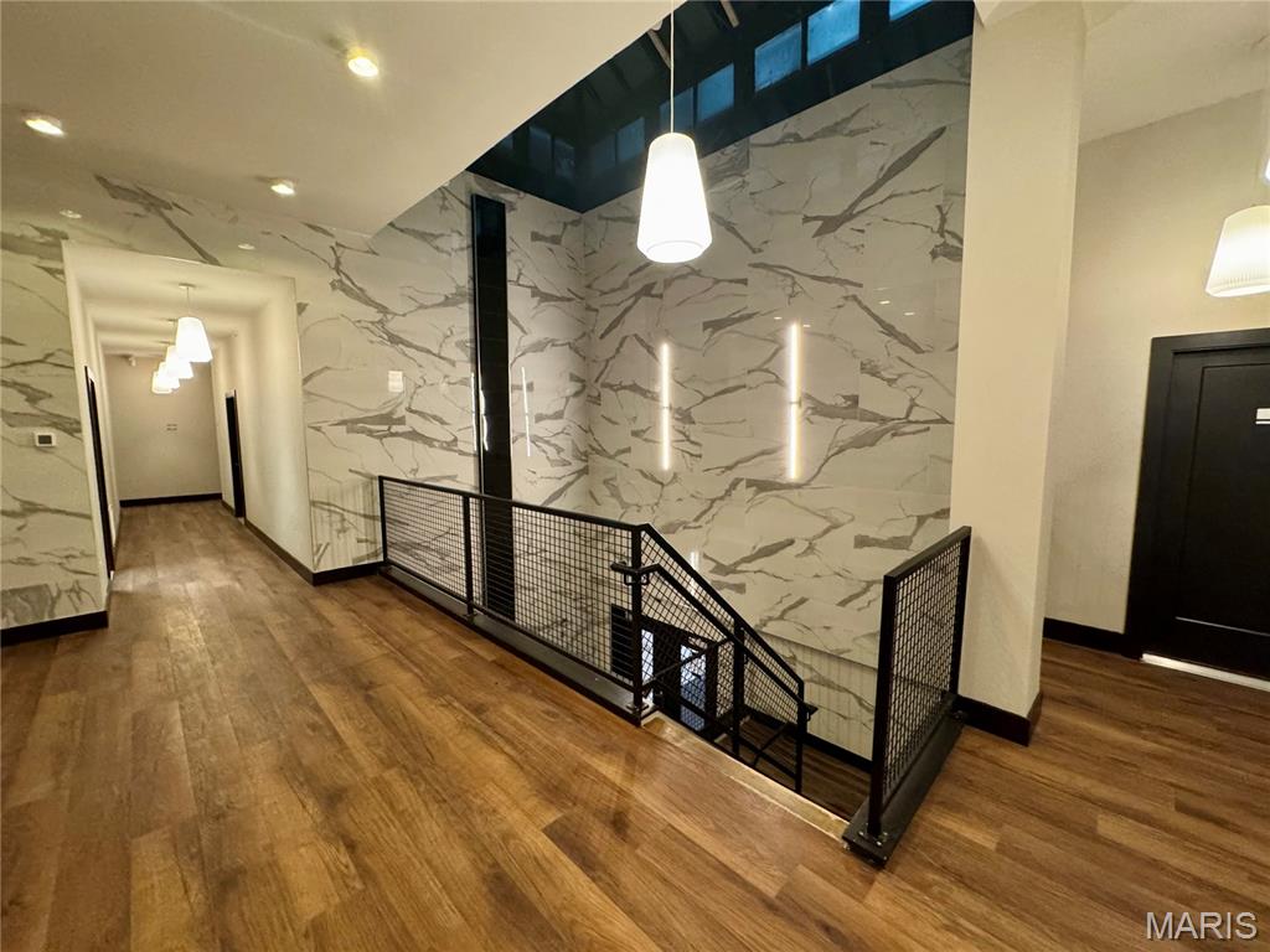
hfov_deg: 102.1
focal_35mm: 14
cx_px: 635
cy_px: 476
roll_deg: -0.1
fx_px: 514
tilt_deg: -3.6
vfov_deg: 85.7
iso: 640
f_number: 2.2
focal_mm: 2.22
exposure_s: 1/60
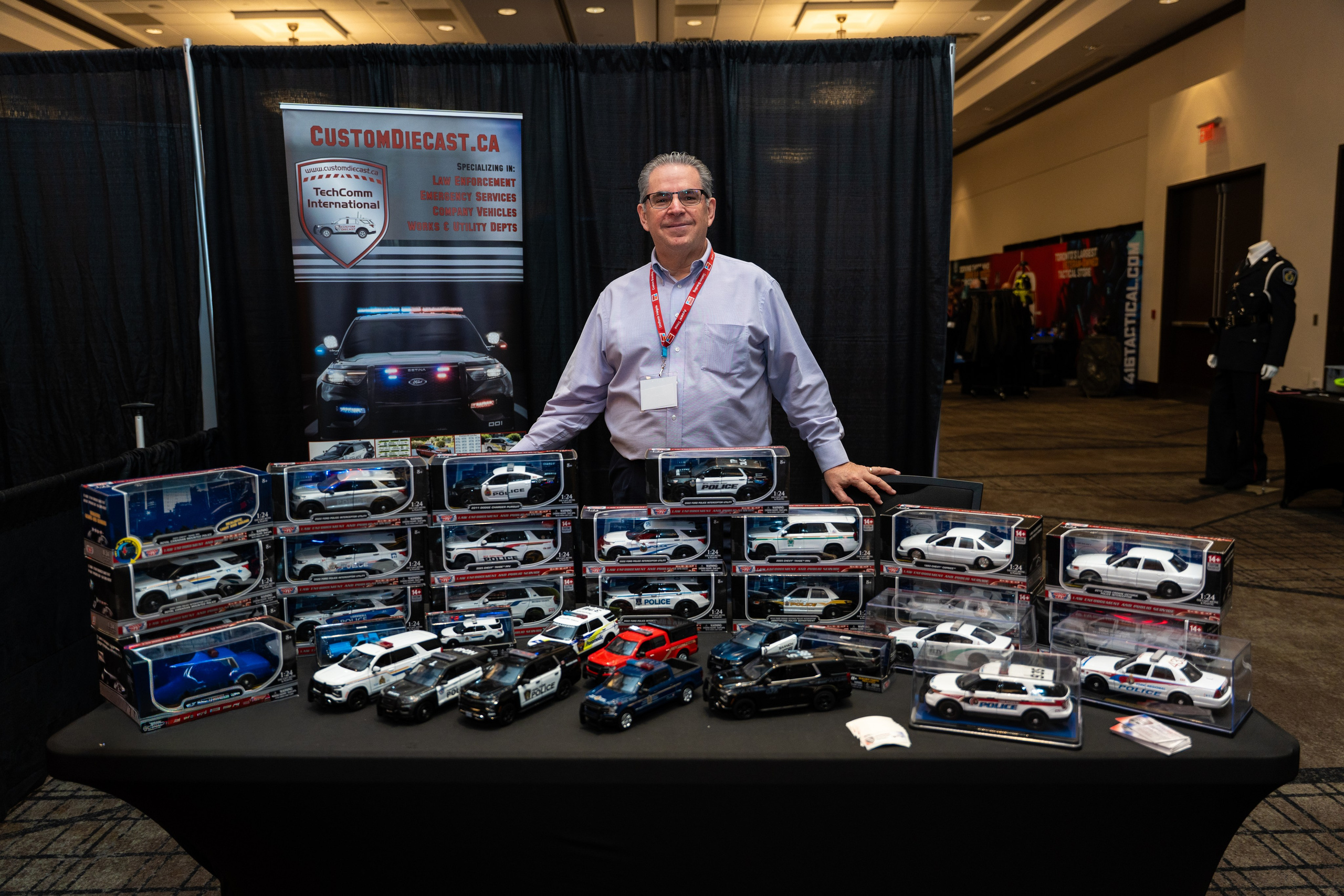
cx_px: 672
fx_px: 1072
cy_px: 448
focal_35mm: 29
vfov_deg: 45.4
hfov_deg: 64.2
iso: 800
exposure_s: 1/200
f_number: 2.8
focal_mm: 28.3
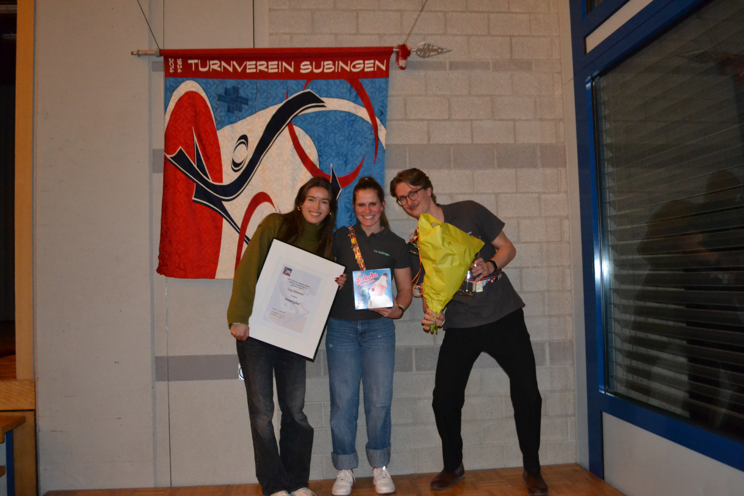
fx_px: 682
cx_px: 372
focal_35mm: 33
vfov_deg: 40.0
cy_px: 248
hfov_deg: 57.2
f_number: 3.8
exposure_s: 1/60
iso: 3200
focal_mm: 22
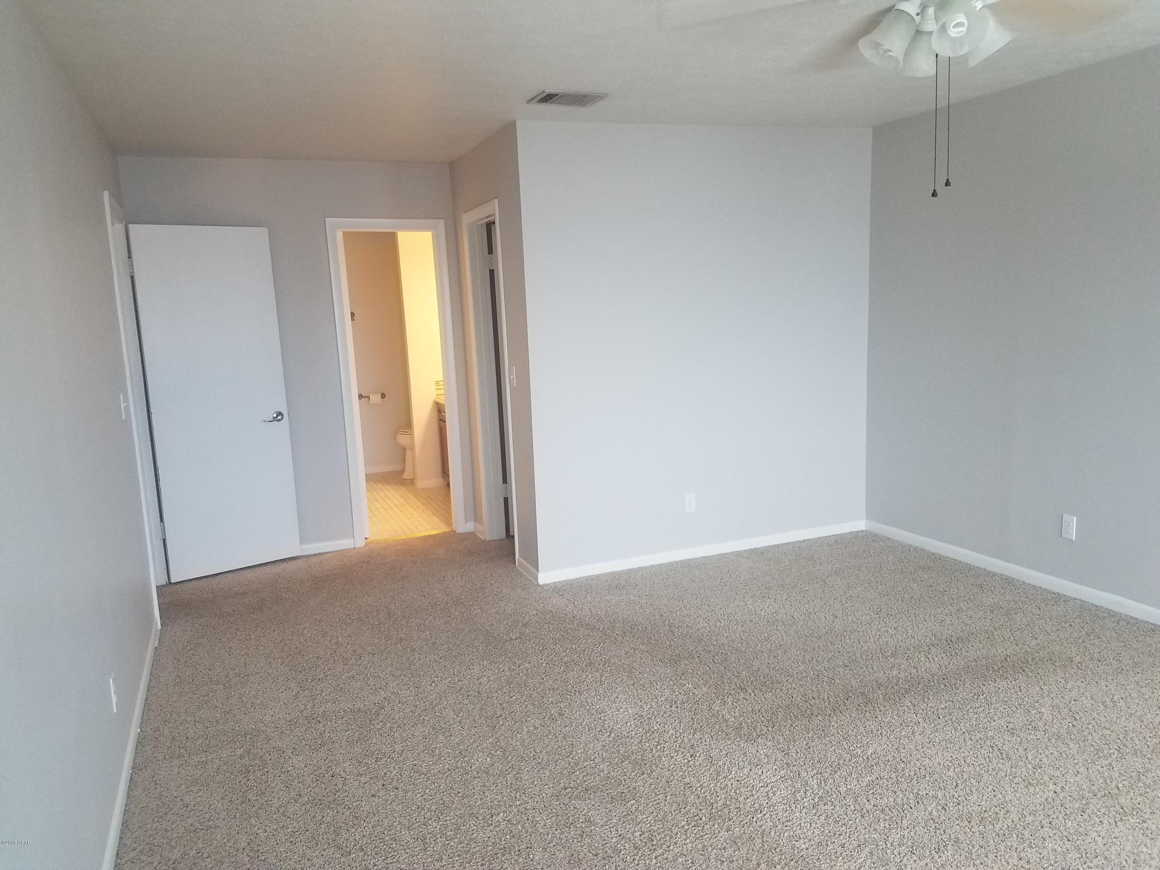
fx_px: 871
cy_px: 435
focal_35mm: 26
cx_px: 580
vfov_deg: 53.1
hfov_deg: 67.3
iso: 160
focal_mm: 4.2
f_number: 1.7
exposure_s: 1/40
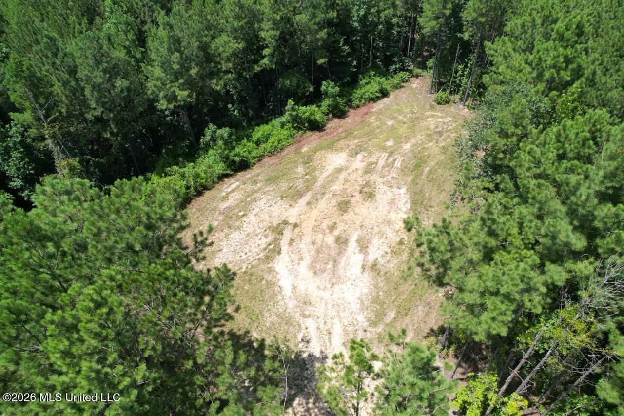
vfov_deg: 57.2
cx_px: 312
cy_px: 208
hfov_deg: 78.6
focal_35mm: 22
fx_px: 381
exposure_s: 1/1000
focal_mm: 8.4
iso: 100
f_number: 2.8
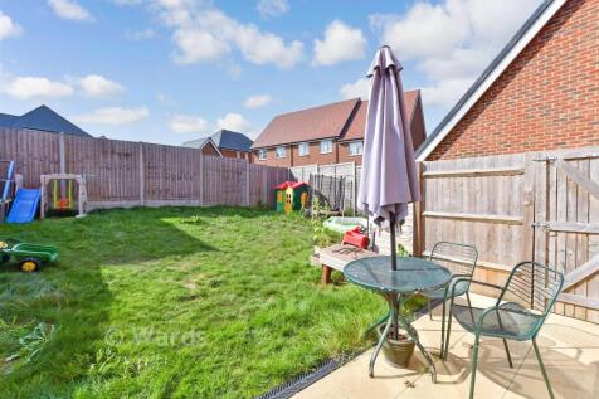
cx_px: 300
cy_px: 200
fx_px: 249
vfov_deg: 77.3
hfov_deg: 100.4
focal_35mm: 15
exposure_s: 1/800
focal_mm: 10
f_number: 8
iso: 320
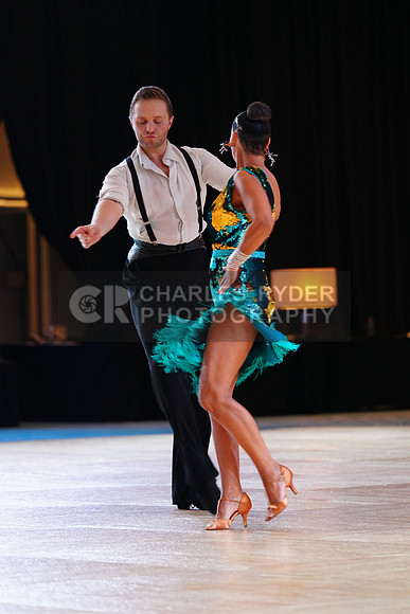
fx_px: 3005
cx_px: 205
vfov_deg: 11.7
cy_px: 307
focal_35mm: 176
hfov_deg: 7.8
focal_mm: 176
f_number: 4
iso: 2500
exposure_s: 1/250
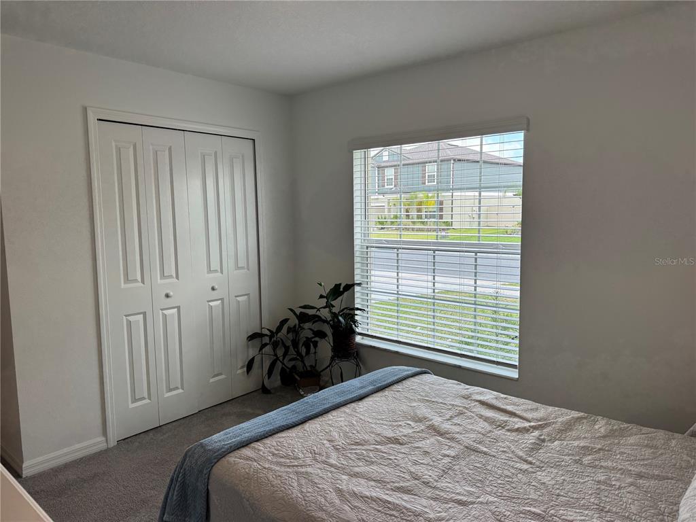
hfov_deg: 71.6
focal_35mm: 24
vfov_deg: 56.8
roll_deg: +0.5
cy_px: 261
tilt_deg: -6.8
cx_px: 348
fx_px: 483
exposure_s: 1/232
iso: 64
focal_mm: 6.76
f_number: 1.78
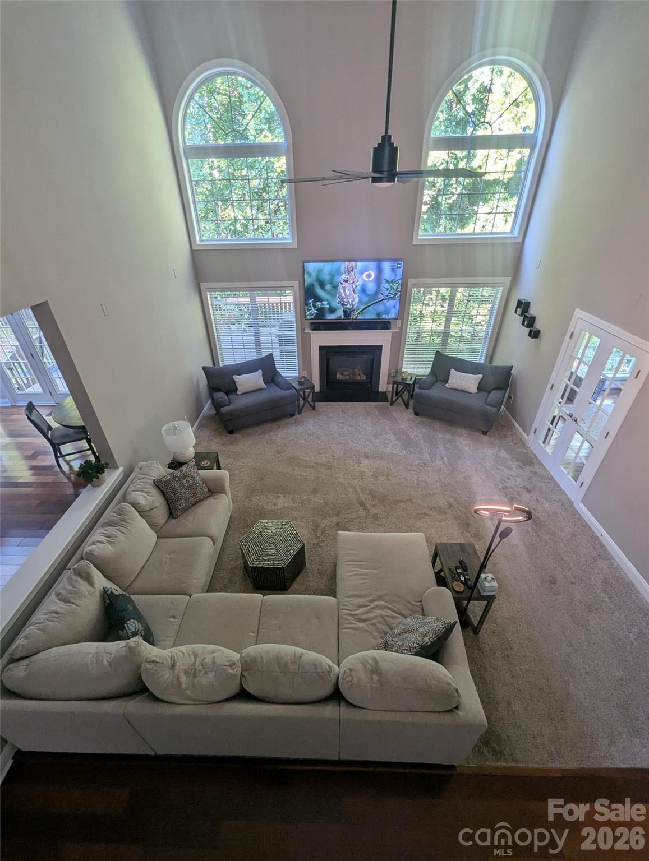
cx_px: 324
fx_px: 324
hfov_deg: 90.1
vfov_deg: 106.1
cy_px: 430
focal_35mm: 13
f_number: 2.2
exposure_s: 1/24.2
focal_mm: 1.95
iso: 44
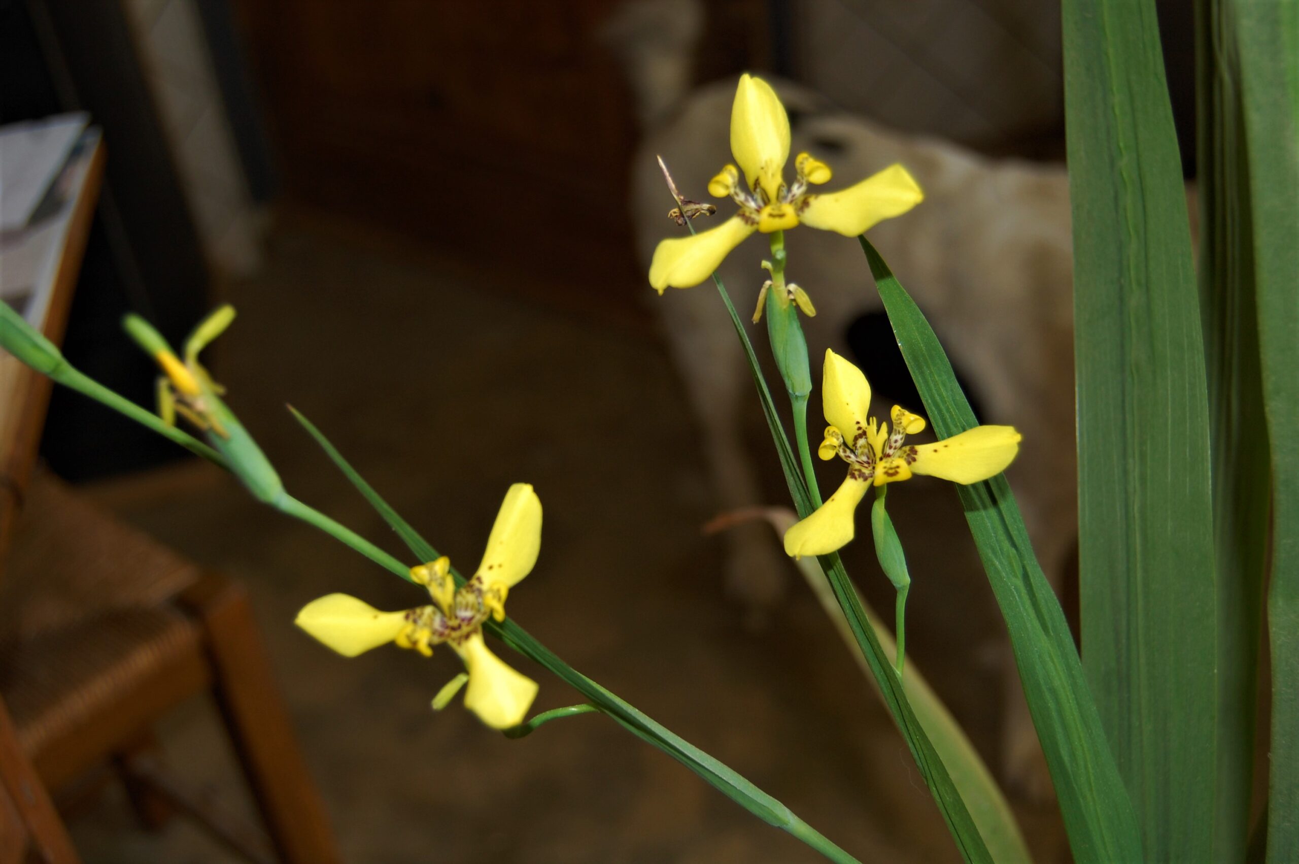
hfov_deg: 42.4
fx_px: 1676
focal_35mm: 46
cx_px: 650
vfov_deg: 28.9
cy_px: 432
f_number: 4.5
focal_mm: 31
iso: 400
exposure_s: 1/60
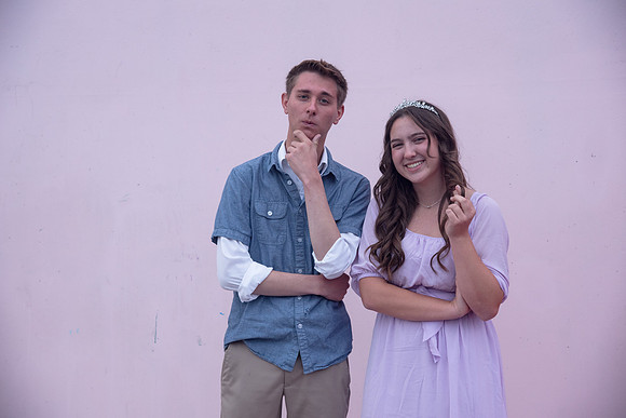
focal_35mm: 78
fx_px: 1357
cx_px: 313
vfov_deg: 17.5
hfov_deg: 26.0
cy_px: 209
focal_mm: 78
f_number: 5.6
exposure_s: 1/125
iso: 500
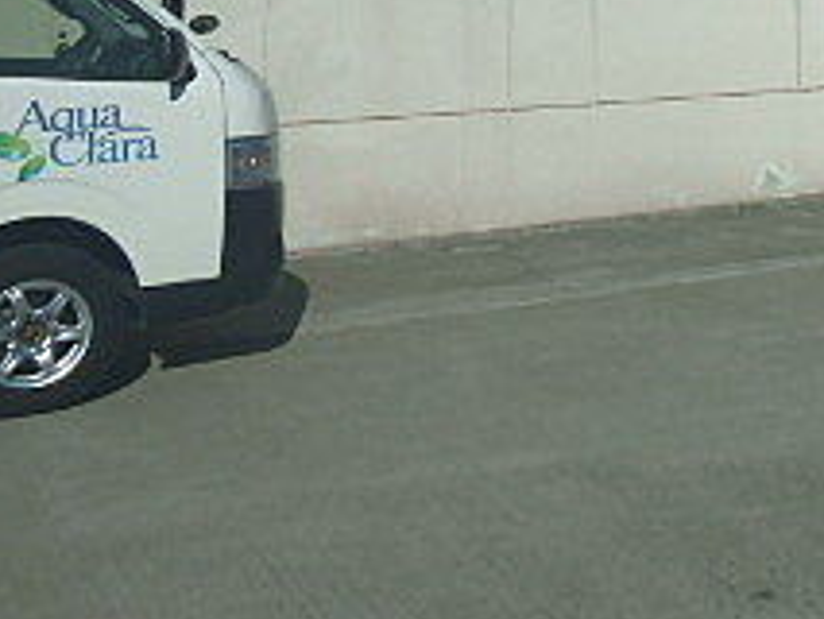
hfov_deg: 26.8
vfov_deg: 21.1
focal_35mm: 63
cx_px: 1014
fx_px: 1500
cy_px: -186
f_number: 6
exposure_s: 1/1600
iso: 125
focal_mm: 3.7
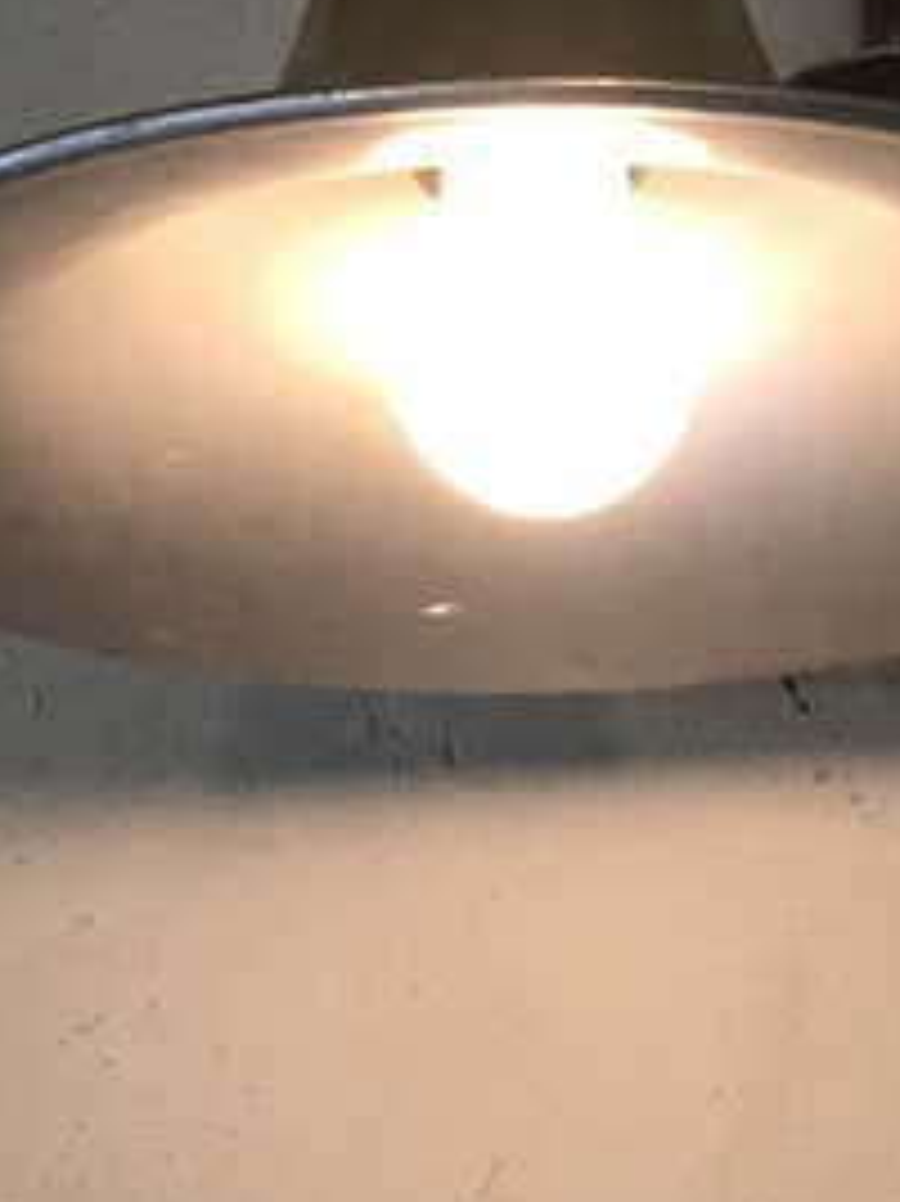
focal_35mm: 105
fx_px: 3643
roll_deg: +0.3
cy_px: 1026
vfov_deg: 18.5
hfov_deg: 14.0
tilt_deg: +16.5
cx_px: 666
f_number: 1.8
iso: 32
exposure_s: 1/30
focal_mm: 3.99
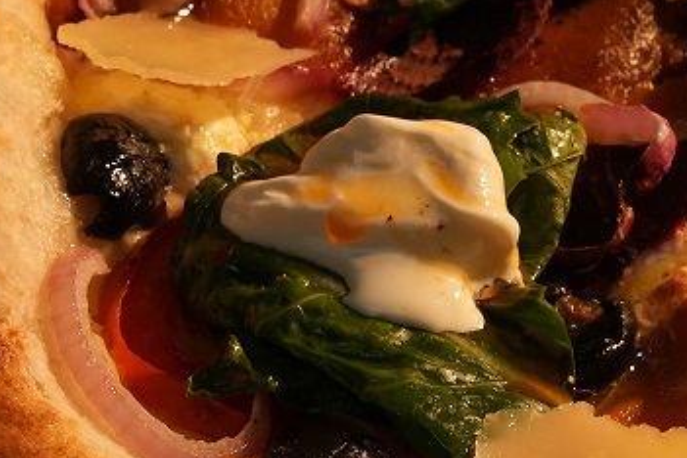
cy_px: 227
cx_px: 812
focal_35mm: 349
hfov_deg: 5.9
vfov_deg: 3.9
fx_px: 6660
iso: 1250
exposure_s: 1/160
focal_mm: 70
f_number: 11
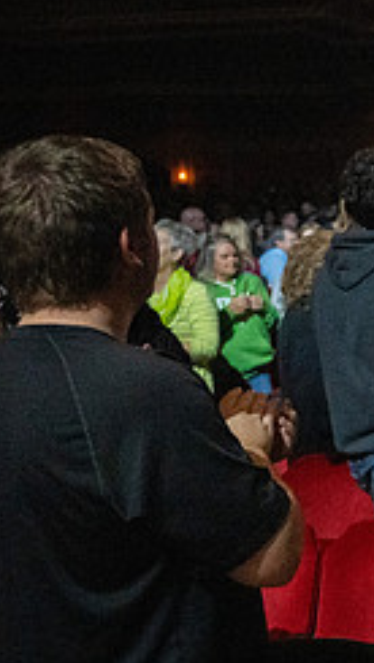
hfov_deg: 16.5
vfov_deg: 33.6
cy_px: 239
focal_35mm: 62
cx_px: 656
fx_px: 1092
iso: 12800
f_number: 2.8
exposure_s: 1/500
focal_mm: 25
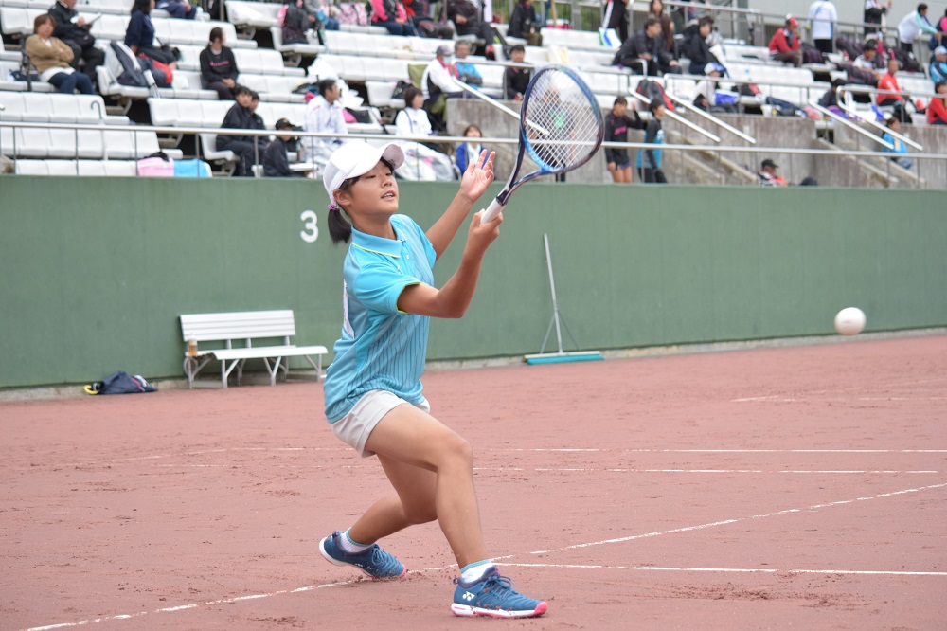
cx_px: 474
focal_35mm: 108
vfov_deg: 12.7
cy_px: 316
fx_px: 2840
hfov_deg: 18.9
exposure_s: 1/1250
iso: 1250
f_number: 4.5
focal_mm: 72
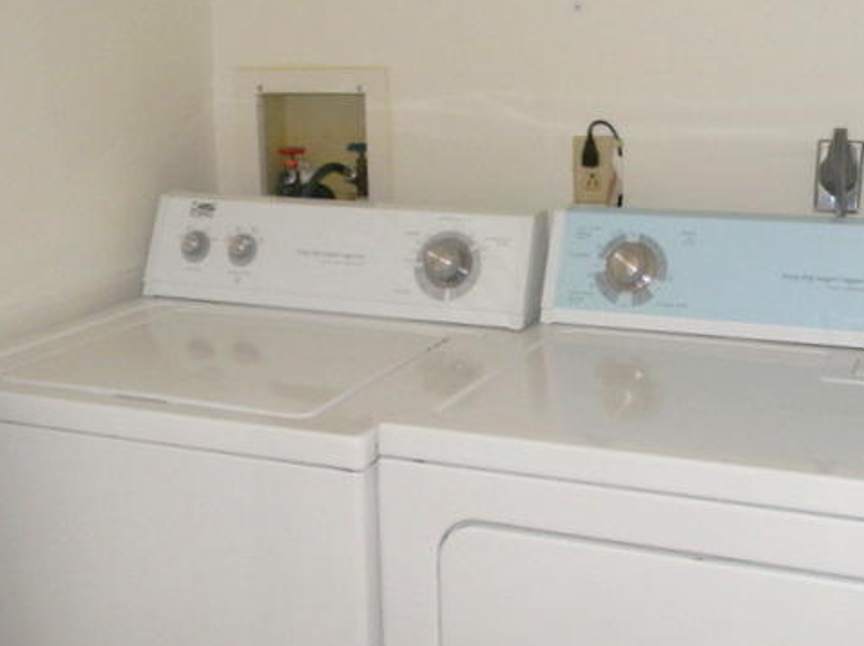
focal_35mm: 47
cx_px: 500
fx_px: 1172
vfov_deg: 30.8
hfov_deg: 40.4
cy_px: 317
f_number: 3.5
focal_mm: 5
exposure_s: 1/26
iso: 200
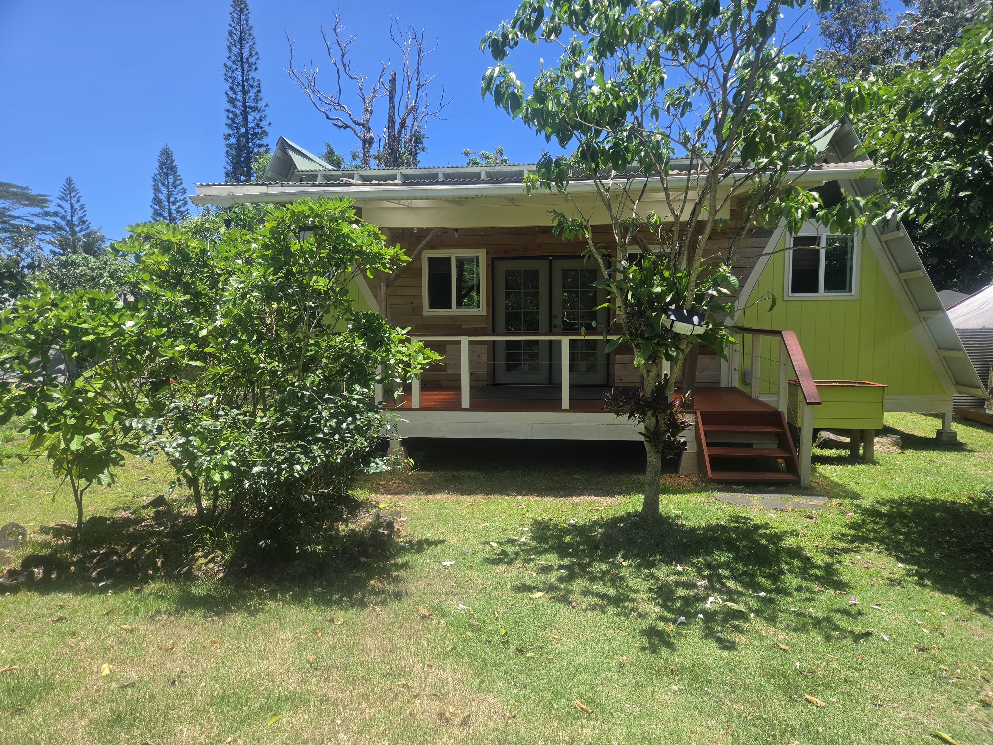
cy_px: 372
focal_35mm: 23
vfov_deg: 58.9
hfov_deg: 73.9
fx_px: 660
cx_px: 496
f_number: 1.8
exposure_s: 1/2234
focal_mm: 5.4
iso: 80
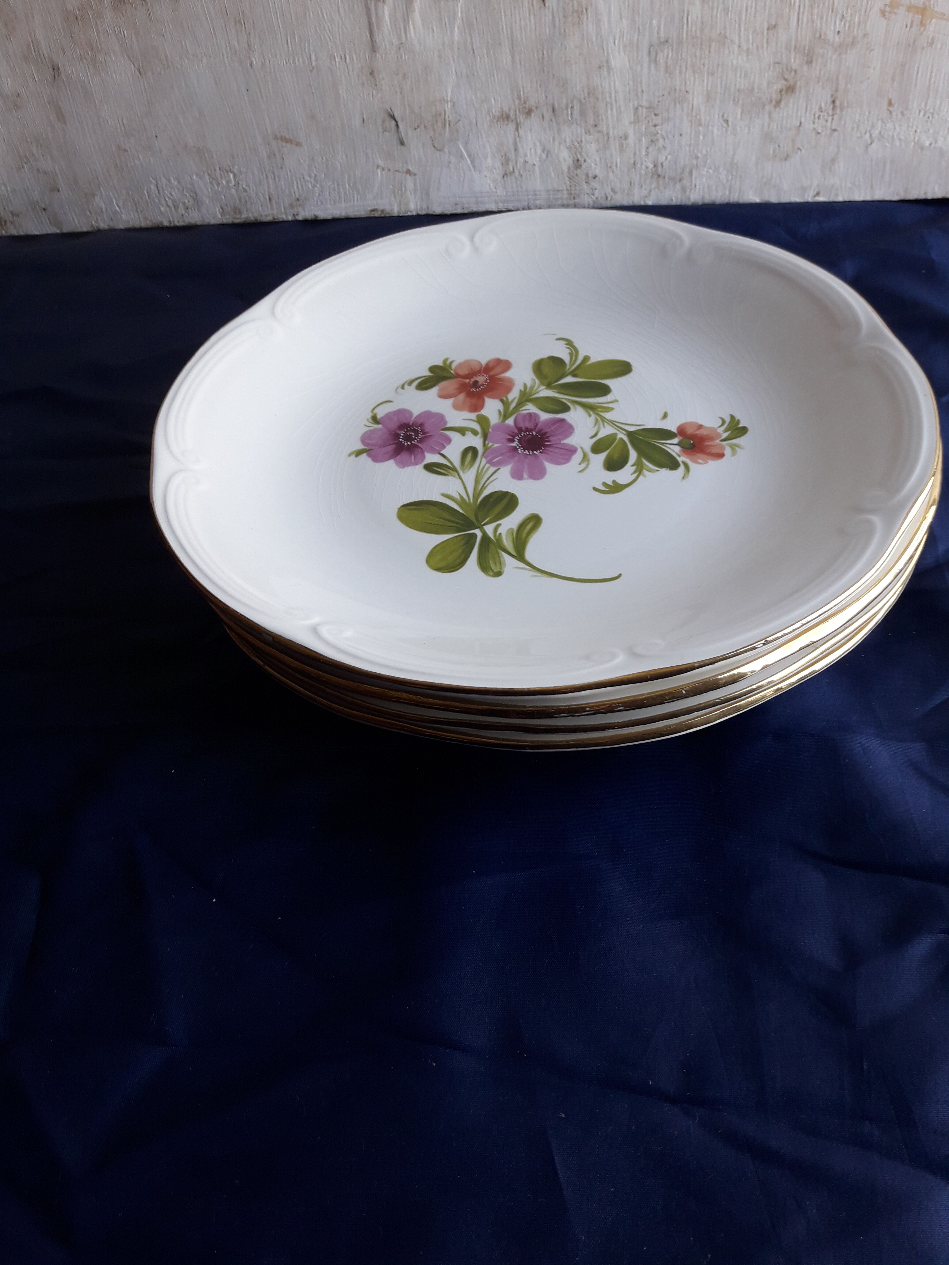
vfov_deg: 63.4
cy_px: 632
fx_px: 1023
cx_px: 474
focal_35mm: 28
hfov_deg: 49.7
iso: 50
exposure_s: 1/100
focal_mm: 3.7
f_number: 1.9
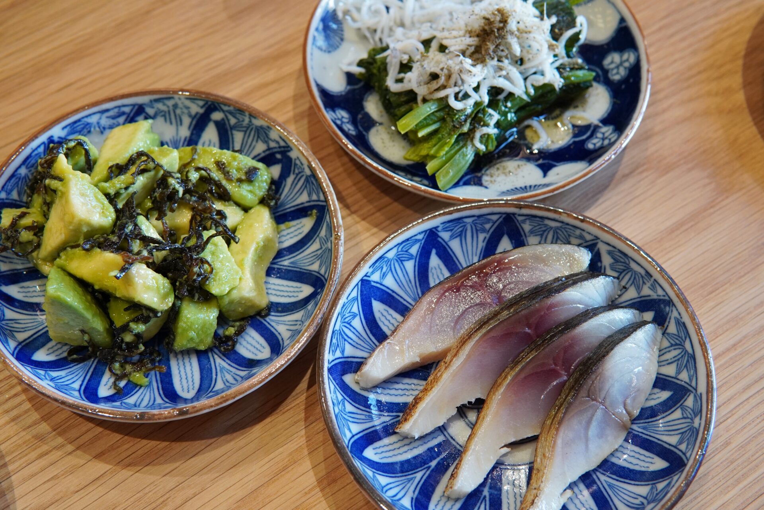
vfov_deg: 29.9
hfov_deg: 43.6
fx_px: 955
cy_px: 255
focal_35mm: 45
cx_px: 382
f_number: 5.6
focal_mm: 30
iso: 1000
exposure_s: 1/50
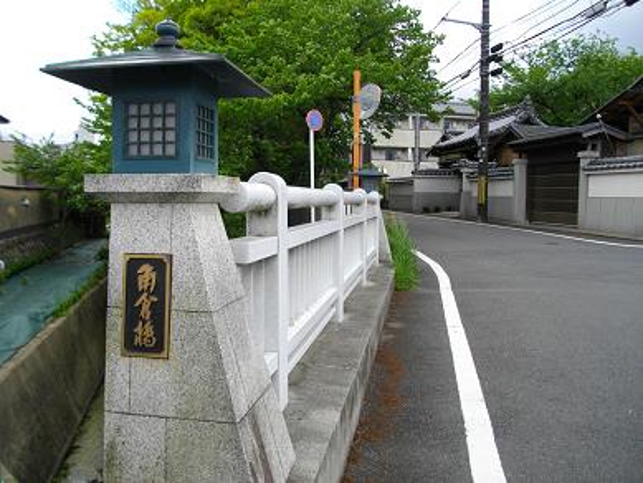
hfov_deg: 56.8
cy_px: 242
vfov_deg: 44.2
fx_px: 595
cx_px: 322
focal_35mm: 32
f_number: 2.9
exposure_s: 1/400
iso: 100
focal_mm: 5.7
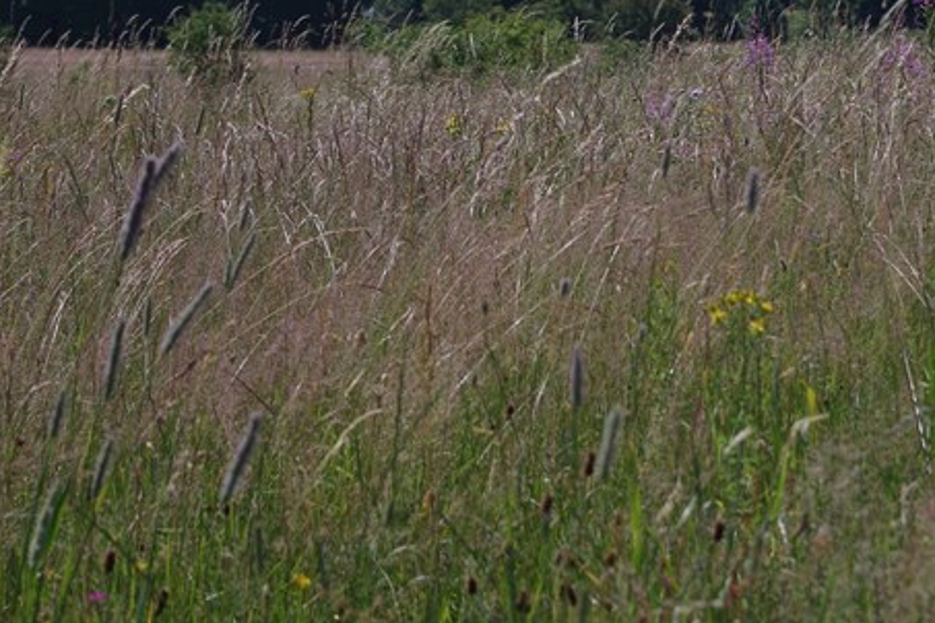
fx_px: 4233
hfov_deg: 12.5
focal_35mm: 163
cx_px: 791
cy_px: 6
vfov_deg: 8.4
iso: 100
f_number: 7.1
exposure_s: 1/500
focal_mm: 55
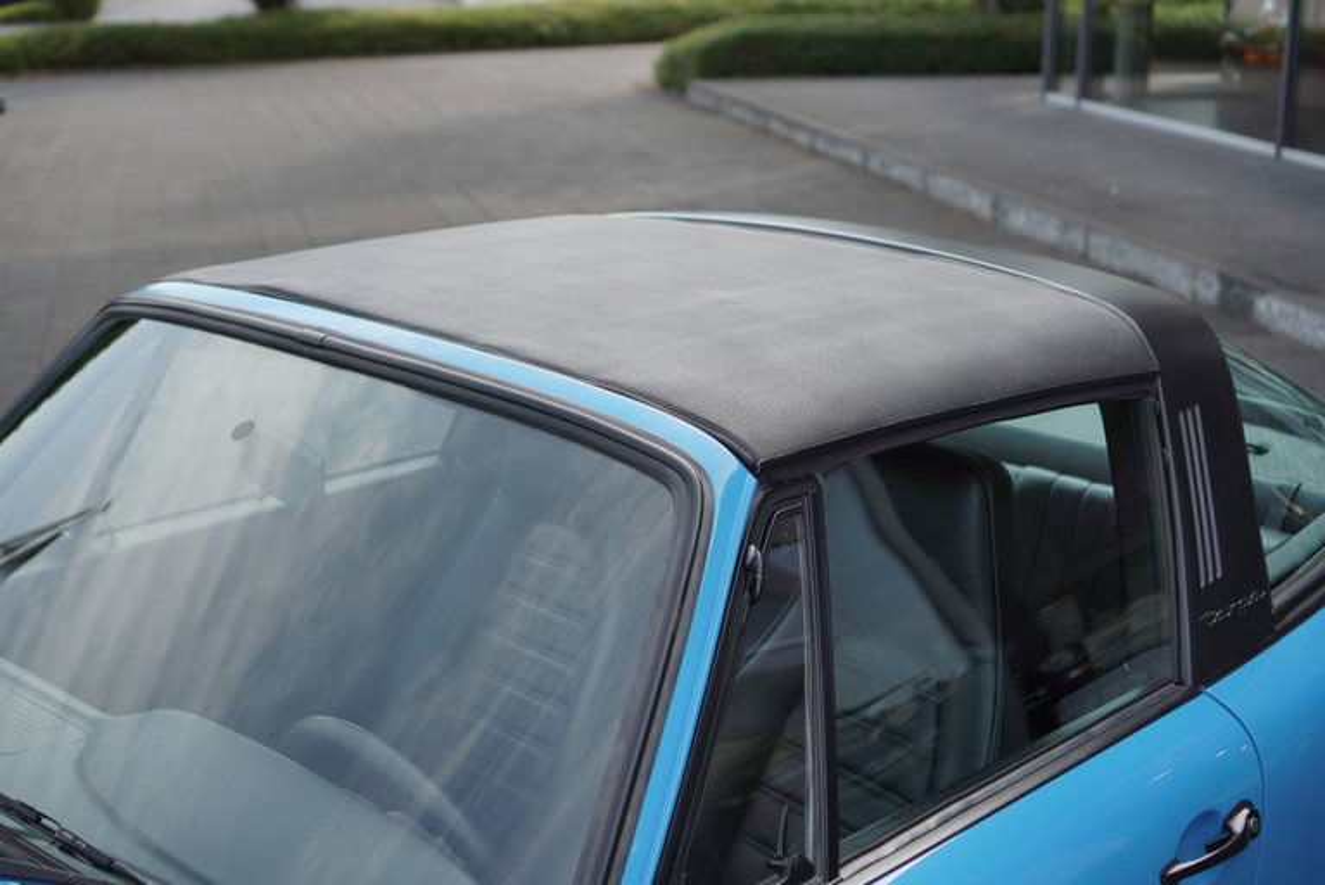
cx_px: 662
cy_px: 442
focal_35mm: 52
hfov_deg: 37.8
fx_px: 1933
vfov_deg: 25.8
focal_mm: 35
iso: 160
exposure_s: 1/1250
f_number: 2.8
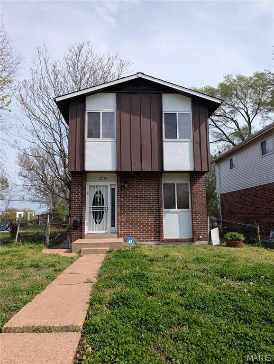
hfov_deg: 56.9
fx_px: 253
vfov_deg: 71.5
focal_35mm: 24
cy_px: 182
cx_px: 137
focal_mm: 6.9
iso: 22
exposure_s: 1/1143
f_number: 1.68
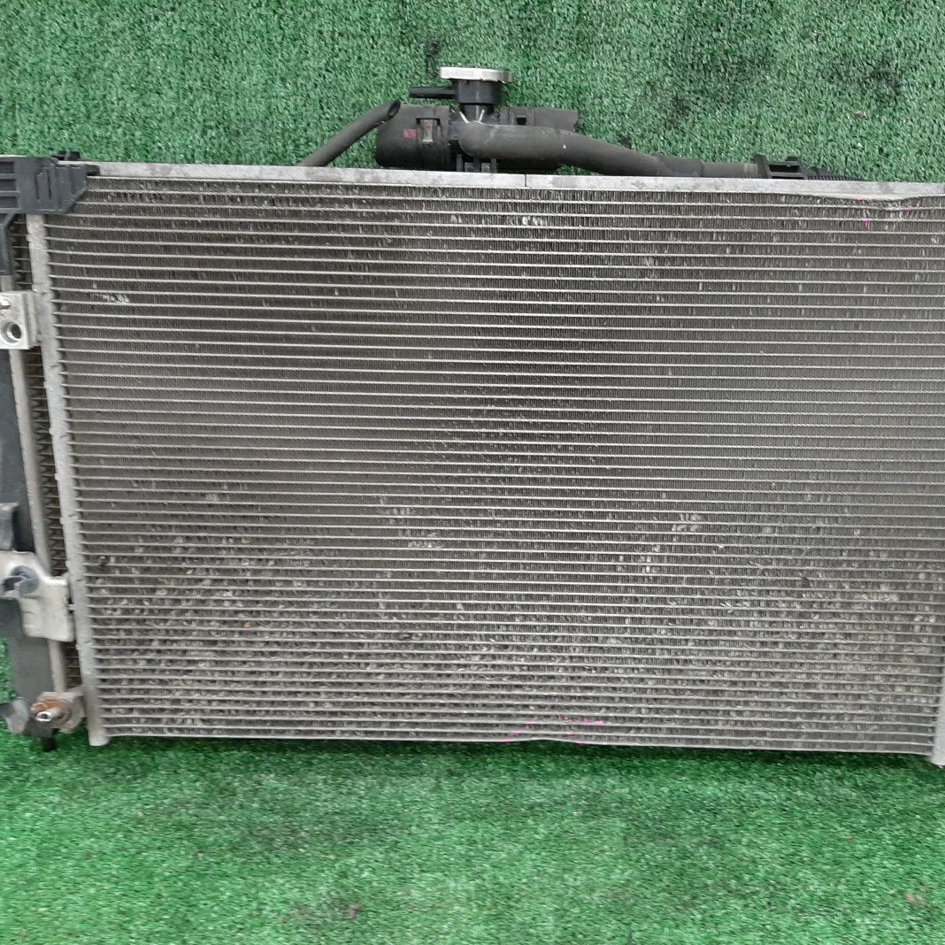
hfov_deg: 52.4
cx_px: 529
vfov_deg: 52.5
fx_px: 957
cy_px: 476
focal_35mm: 31
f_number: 1.7
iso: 187
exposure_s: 1/25
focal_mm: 3.93
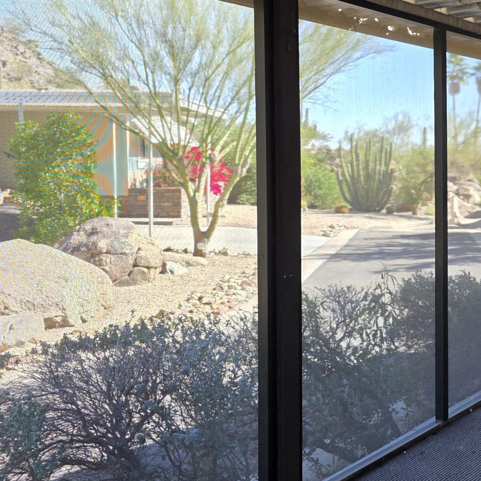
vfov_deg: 33.3
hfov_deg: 30.6
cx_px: 499
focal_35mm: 51
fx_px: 802
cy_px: 194
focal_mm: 6.3
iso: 80
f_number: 1.7
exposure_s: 1/180
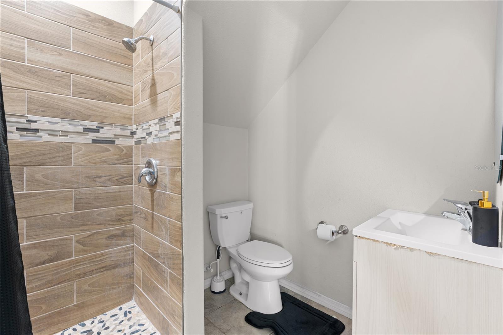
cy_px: 168
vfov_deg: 73.7
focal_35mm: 16
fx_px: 223
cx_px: 252
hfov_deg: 96.7
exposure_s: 2
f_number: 8
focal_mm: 16
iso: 200
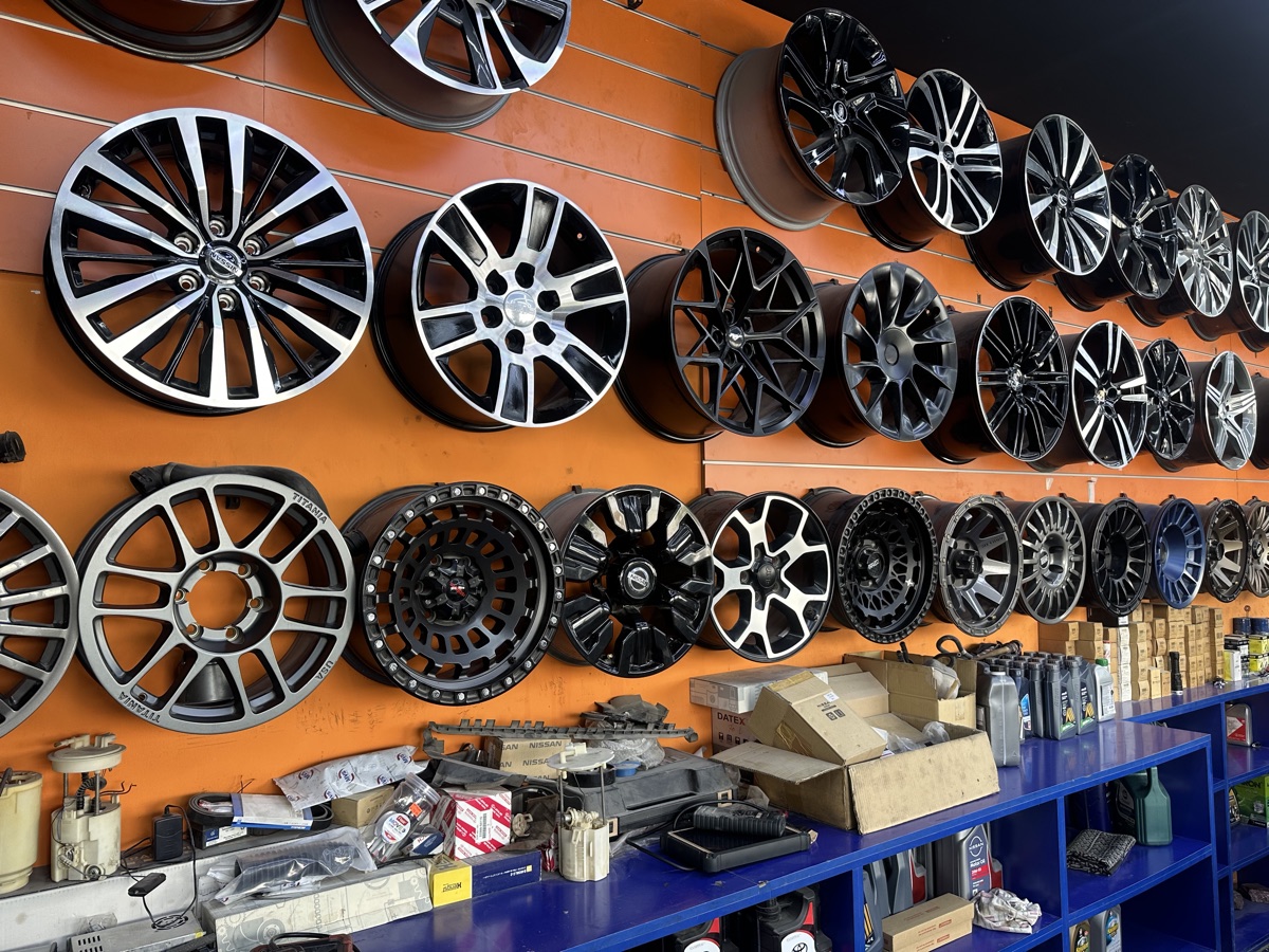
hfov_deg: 71.6
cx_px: 634
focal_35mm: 24
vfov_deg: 56.8
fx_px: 880
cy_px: 476
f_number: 1.78
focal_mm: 6.86
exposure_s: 1/100
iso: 80
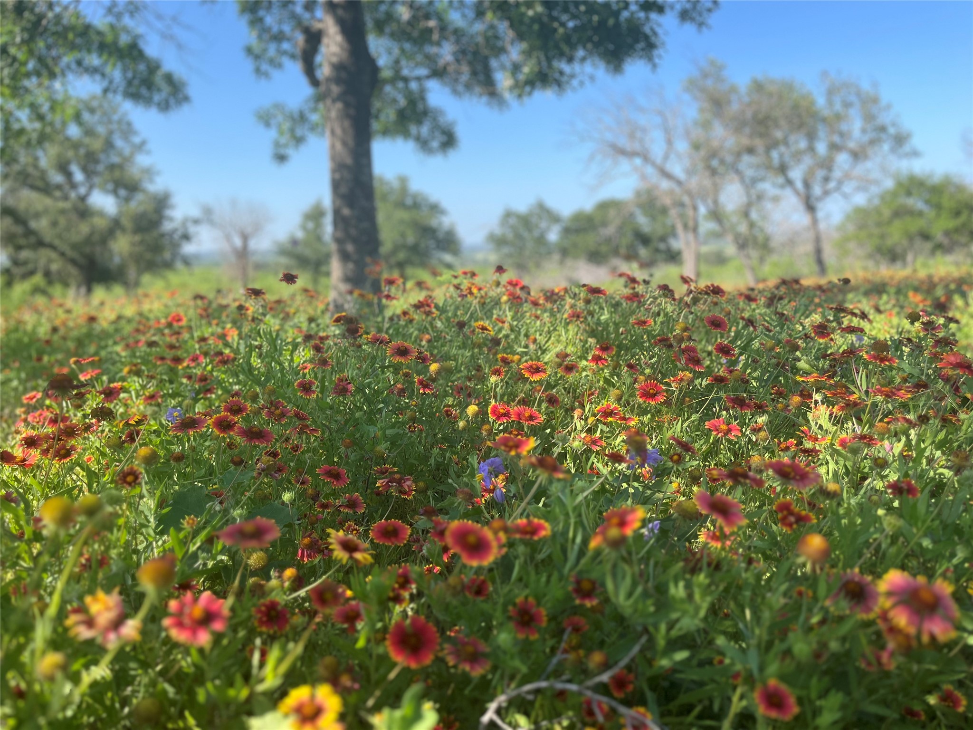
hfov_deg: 67.3
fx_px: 731
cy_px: 365
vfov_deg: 53.1
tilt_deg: -8.6
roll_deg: +2.3
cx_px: 486
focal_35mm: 26
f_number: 1.6
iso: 50
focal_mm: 5.1
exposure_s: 1/1175
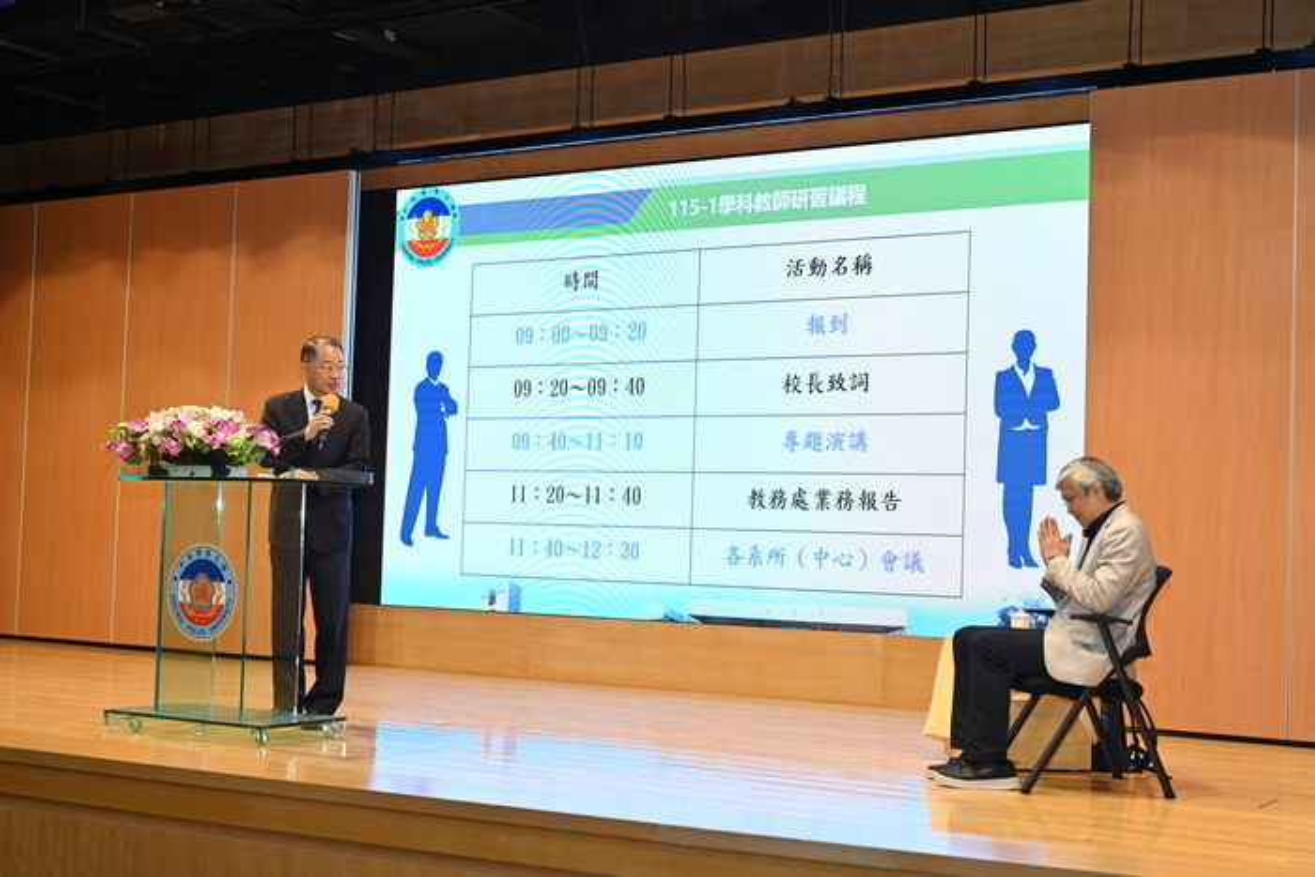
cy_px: 438
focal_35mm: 48
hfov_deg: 41.1
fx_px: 1754
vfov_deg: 28.1
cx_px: 658
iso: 1000
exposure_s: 1/125
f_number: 4
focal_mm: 48
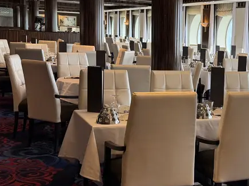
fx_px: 475
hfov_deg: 27.5
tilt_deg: -10.7
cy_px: 108
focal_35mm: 66
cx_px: 256
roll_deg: -3.0
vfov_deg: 22.2
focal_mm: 6.76
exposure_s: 1/120
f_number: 1.78
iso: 125
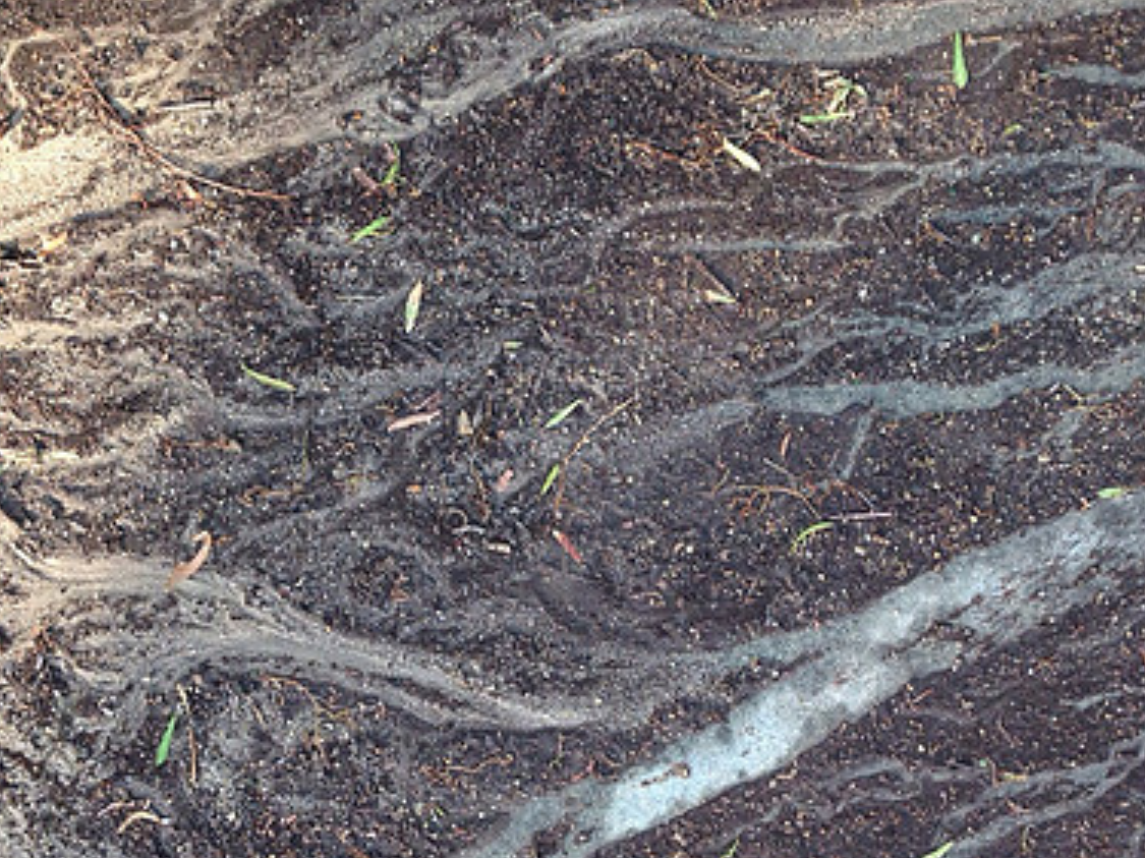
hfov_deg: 37.5
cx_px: 547
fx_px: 1686
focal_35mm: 51
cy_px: 661
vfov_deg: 28.1
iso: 100
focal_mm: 4.13
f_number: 2.4
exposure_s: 1/120
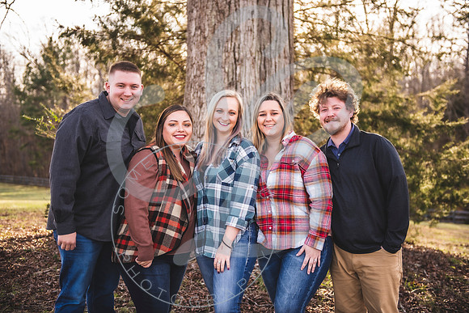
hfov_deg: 41.1
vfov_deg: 28.1
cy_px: 156
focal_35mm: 48
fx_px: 625
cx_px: 234
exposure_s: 1/320
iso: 100
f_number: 2.8
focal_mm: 48
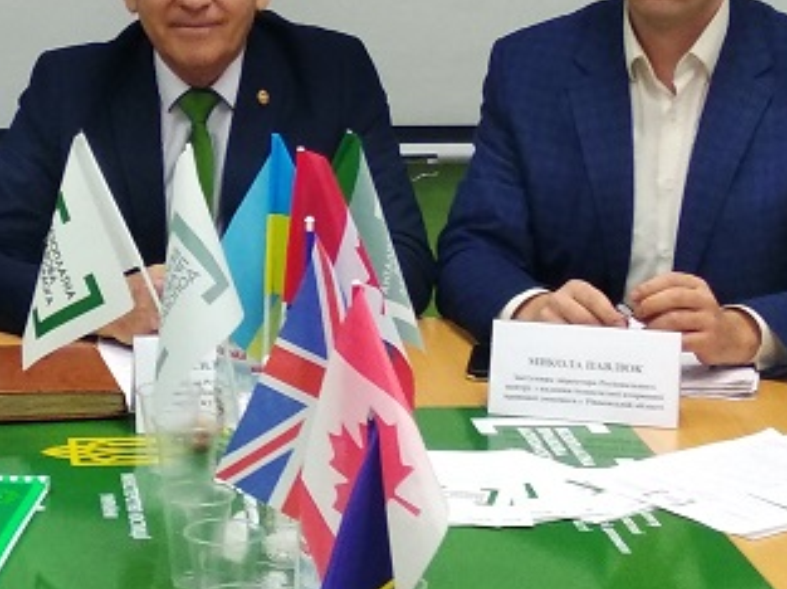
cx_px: 123
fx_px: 1226
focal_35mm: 54
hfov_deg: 34.2
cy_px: 16
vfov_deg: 25.8
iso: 320
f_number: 2.2
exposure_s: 1/33
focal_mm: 3.81
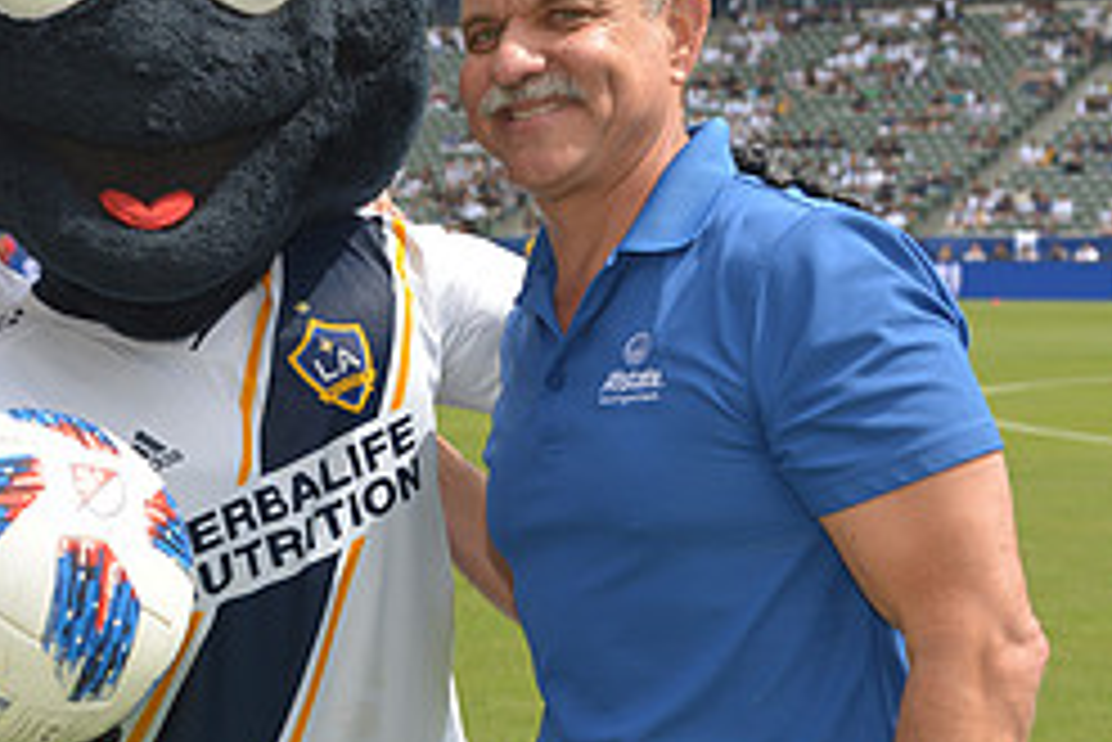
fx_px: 2905
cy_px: 384
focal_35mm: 94
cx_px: 180
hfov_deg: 21.3
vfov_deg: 14.6
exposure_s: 1/800
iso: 200
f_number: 5
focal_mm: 40
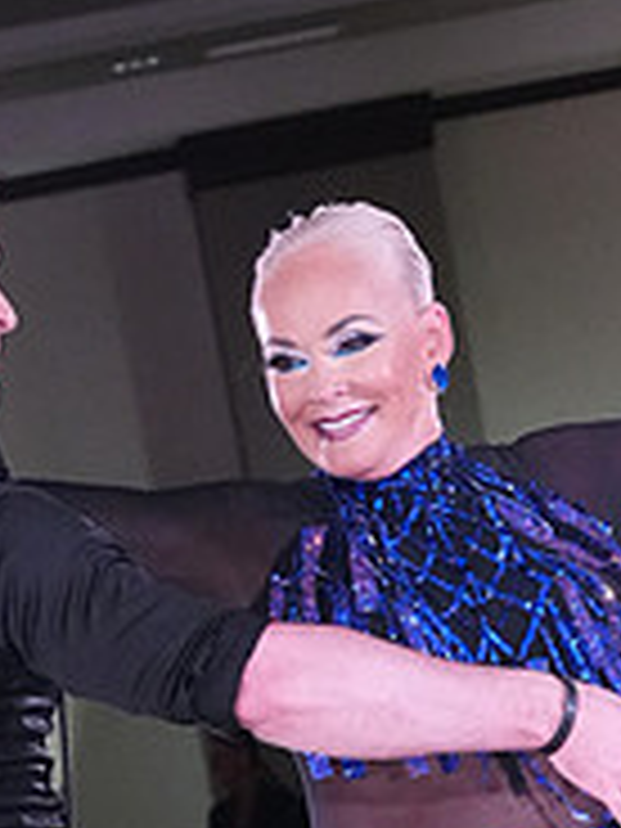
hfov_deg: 4.8
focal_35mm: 312
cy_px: 1044
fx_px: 7463
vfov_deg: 6.3
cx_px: 272
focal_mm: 69
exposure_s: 1/250
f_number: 6.3
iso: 6400
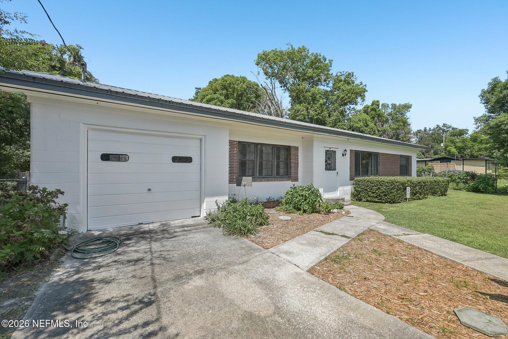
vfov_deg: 77.3
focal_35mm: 15
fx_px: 212
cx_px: 254
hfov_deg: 100.4
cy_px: 170
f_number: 8
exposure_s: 1/250
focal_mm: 15
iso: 100
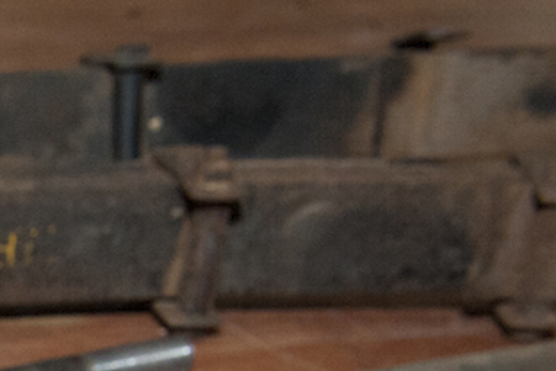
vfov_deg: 10.1
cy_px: 721
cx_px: -421
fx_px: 1961
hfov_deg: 14.4
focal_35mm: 127
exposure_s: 1/160
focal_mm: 31
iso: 3200
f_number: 9
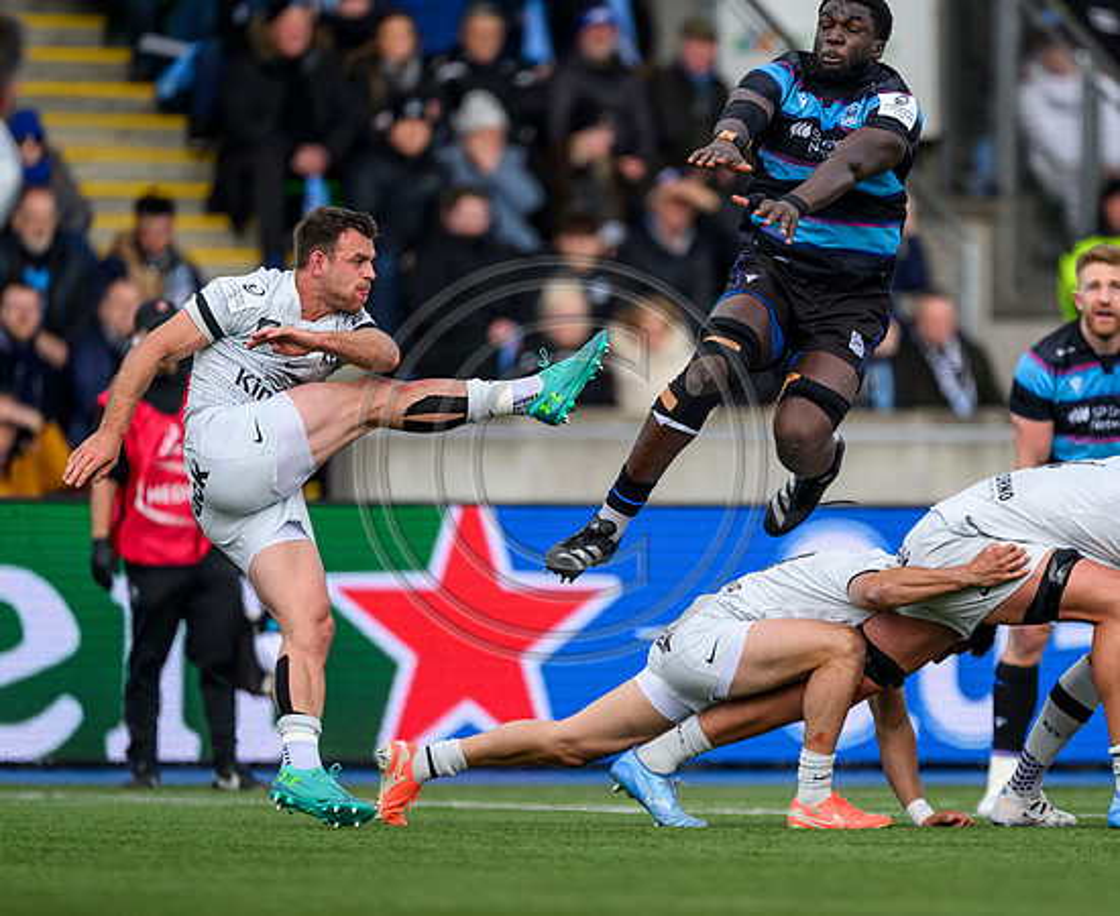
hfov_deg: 2.9
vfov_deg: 2.4
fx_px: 22313
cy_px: 478
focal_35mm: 667
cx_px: 695
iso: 500
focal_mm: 560
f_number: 4
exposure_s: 1/2500
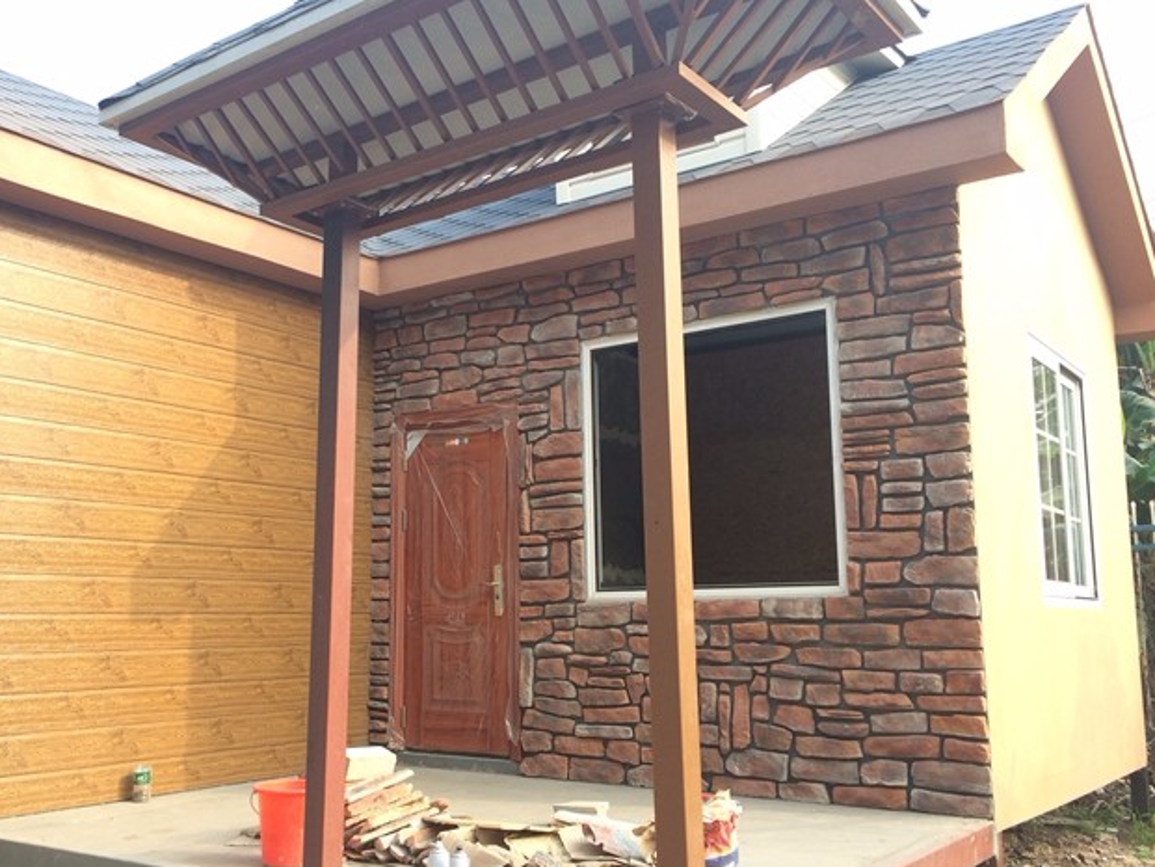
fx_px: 1168
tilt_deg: +8.0
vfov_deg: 40.7
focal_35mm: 35
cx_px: 469
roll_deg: +0.5
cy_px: 462
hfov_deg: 52.3
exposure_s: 1/222
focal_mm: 4.15
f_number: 2.2
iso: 32
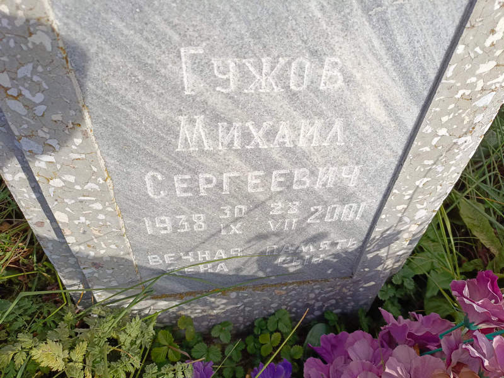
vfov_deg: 54.9
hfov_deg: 69.4
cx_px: 252
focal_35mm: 25
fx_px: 364
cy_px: 189
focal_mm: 4.76
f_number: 1.69
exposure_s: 1/703
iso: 112
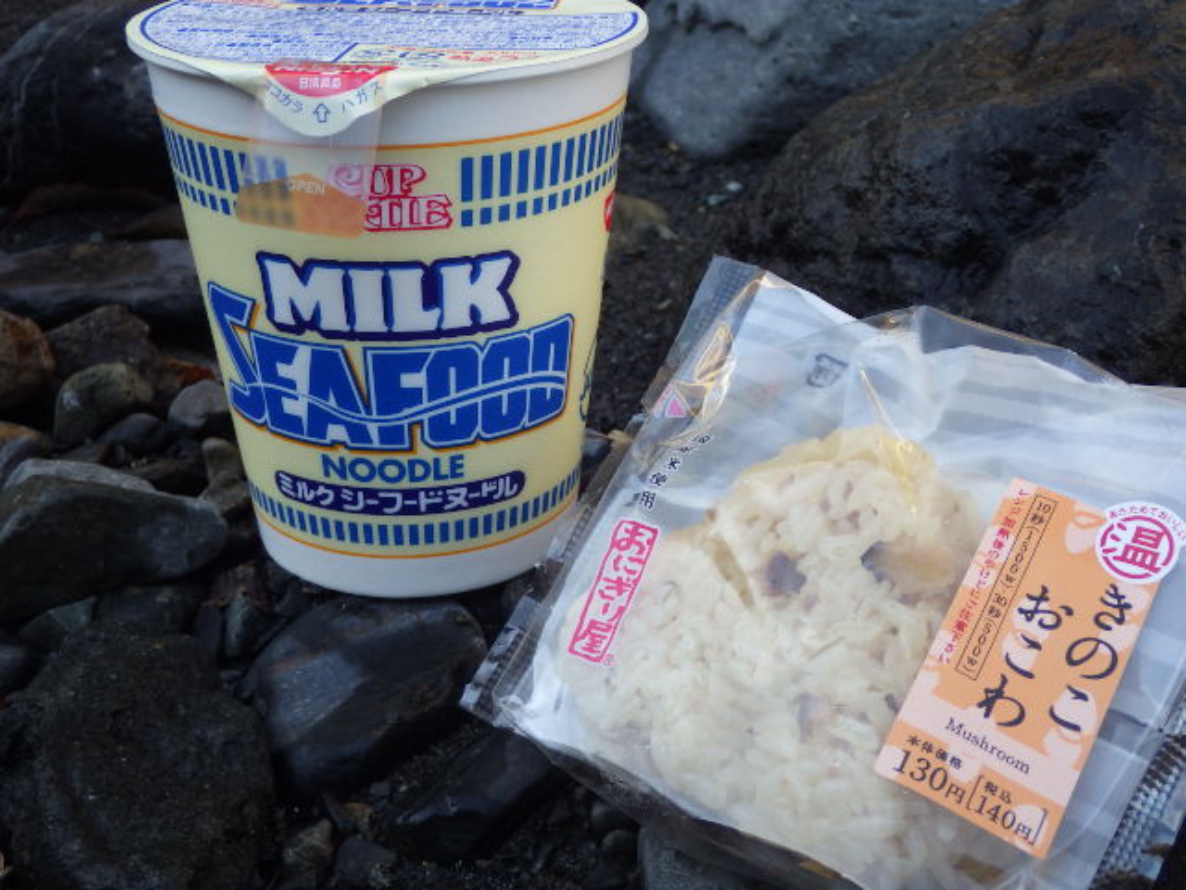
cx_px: 593
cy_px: 445
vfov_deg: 30.9
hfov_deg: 40.4
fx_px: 1610
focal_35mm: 47
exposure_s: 1/80
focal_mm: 8.4
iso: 125
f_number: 4.2
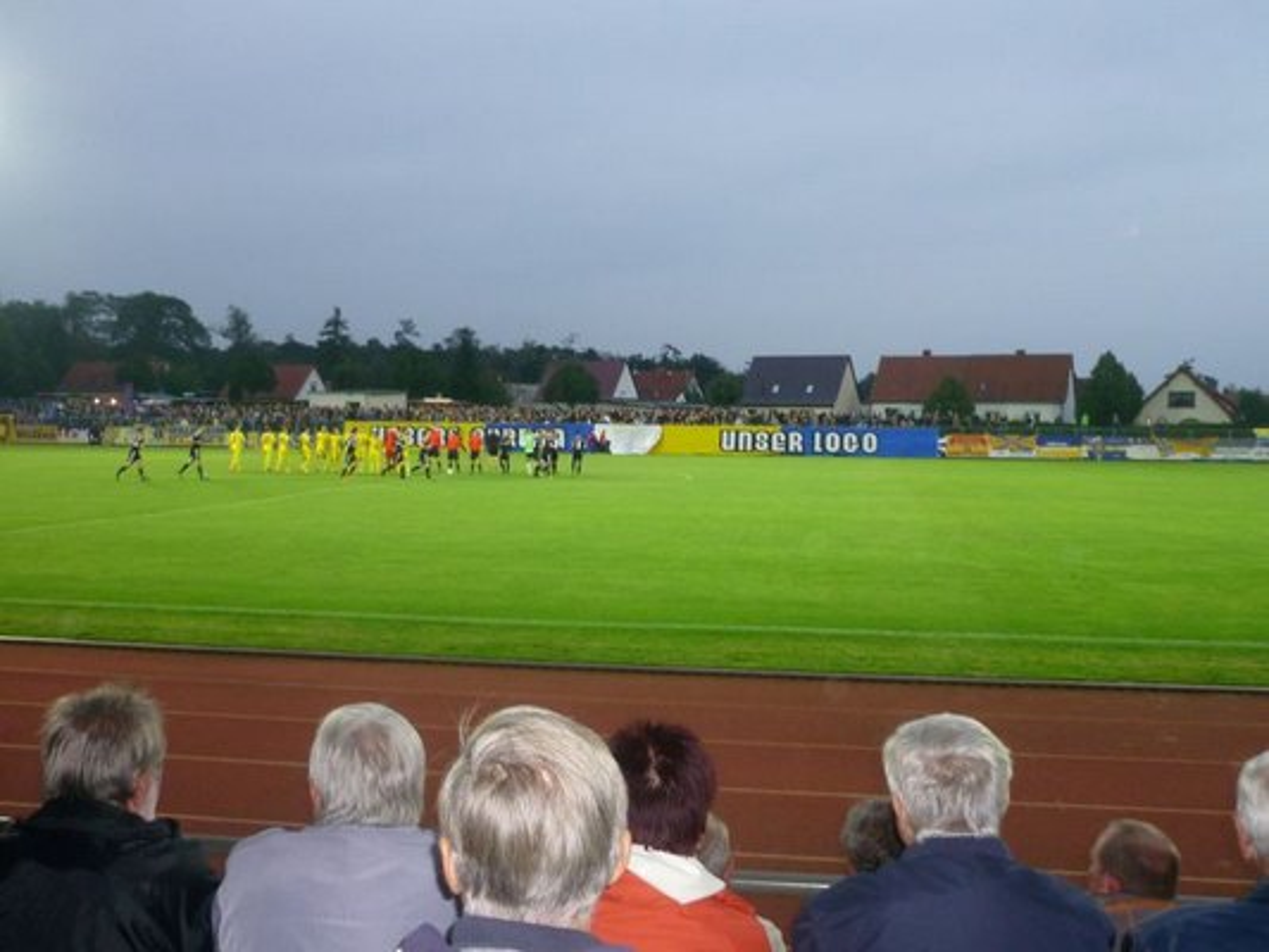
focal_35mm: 33
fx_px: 1210
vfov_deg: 43.0
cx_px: 634
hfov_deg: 55.3
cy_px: 476
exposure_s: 1/30
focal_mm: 5.5
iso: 250
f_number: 2.8
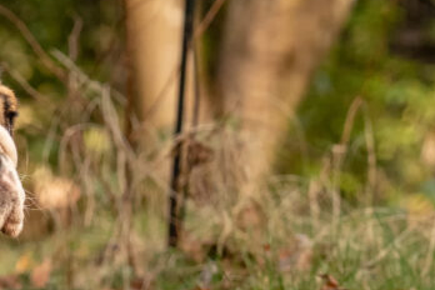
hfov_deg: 6.6
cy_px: 298
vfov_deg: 4.4
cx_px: -90
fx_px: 3733
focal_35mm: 309
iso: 4000
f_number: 6.3
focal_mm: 105
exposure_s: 1/2500
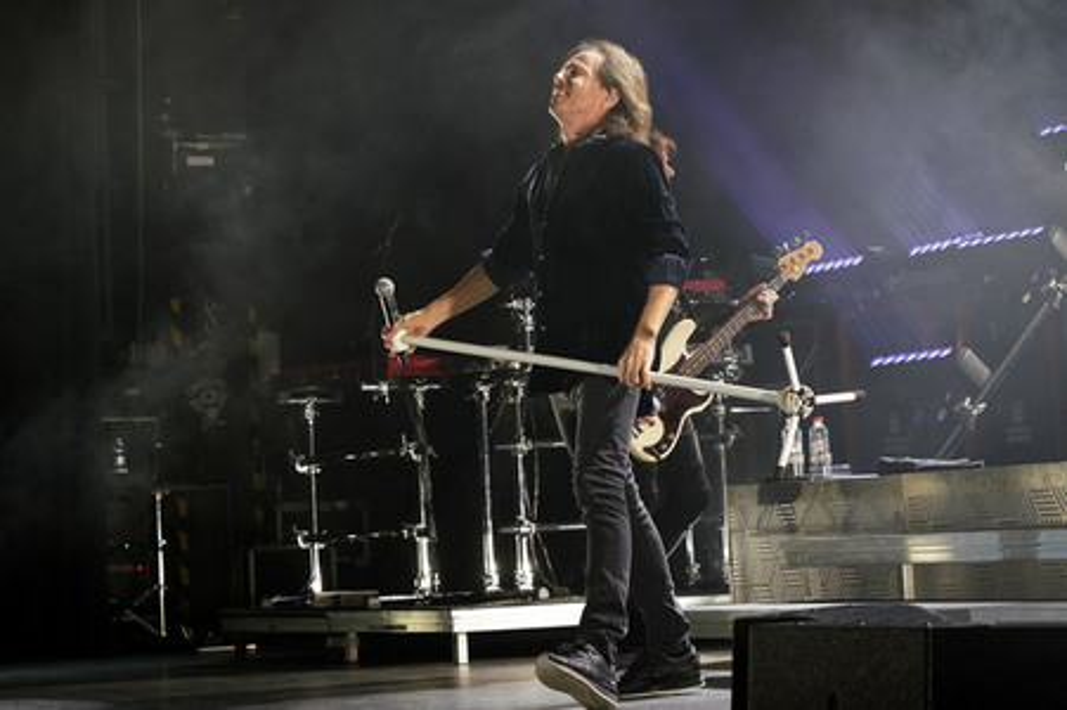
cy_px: 355
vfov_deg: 20.0
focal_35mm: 68
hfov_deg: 29.7
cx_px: 534
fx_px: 2014
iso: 1600
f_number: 5.6
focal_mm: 68
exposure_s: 1/320
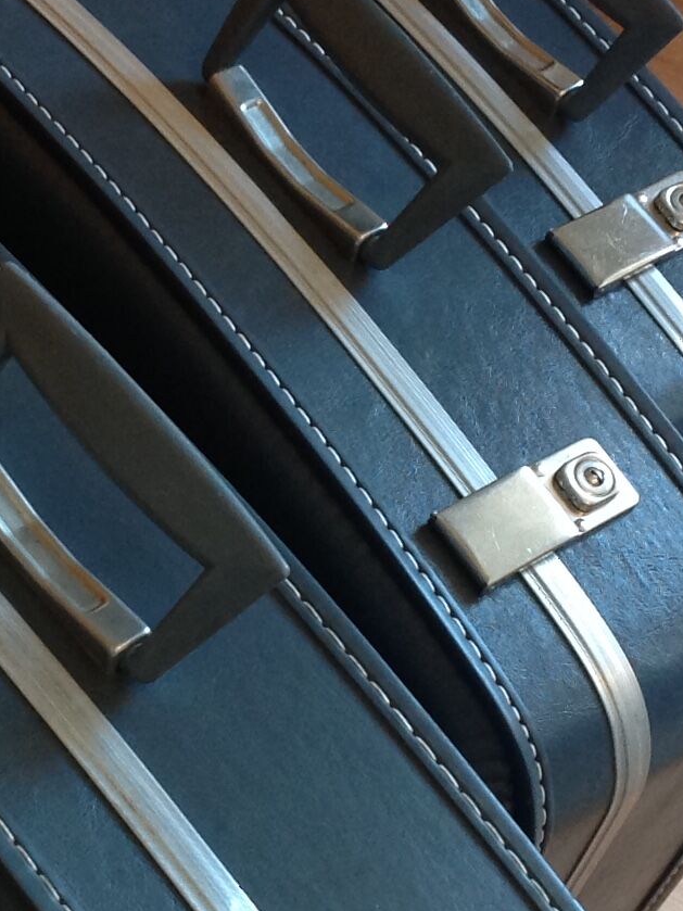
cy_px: 574
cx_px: 85
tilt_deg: -54.7
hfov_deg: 13.6
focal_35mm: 108
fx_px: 2842
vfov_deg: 18.2
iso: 100
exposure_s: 1/15
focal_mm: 4.28
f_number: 2.4
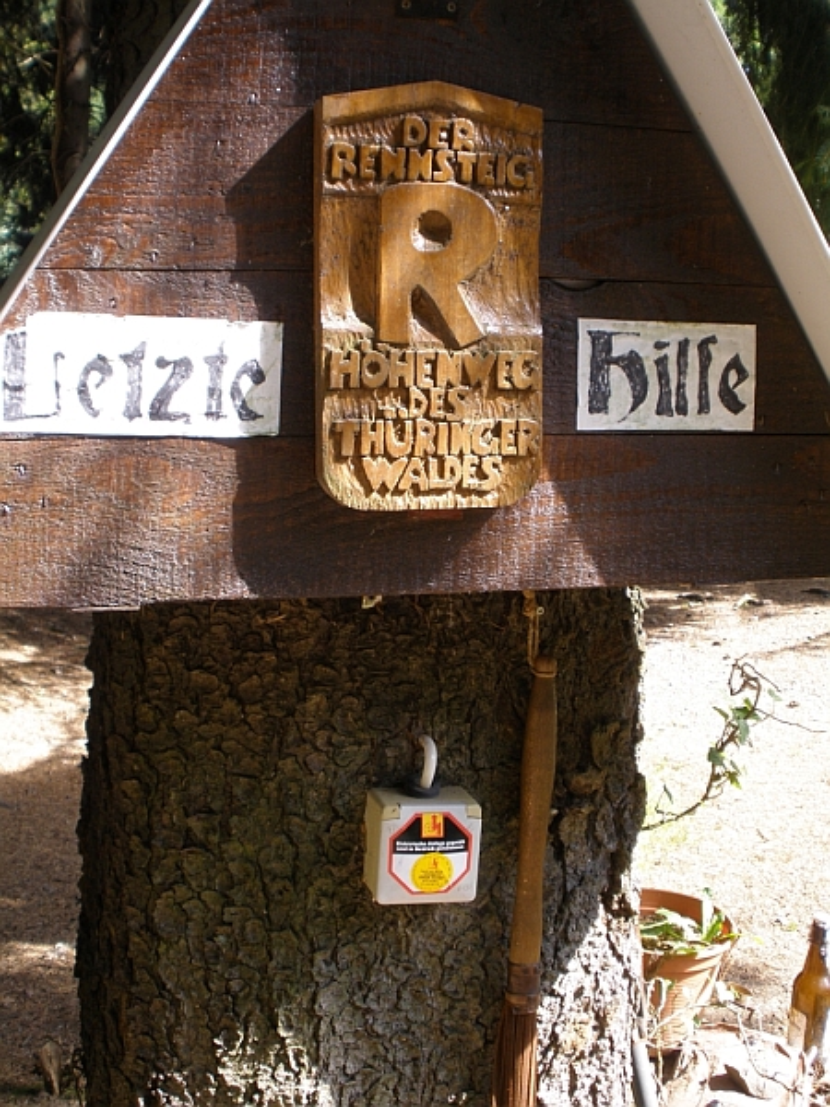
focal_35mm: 44
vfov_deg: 42.9
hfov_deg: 32.9
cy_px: 554
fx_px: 1407
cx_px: 415
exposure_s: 1/80
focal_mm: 7.7
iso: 80
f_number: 4
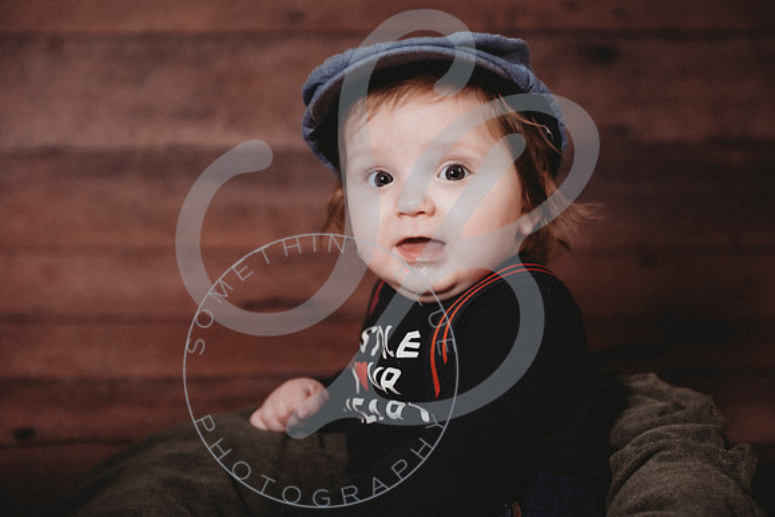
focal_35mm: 74
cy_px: 244
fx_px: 1603
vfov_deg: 18.3
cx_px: 409
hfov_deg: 27.2
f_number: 2.8
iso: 100
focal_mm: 70
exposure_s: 1/125
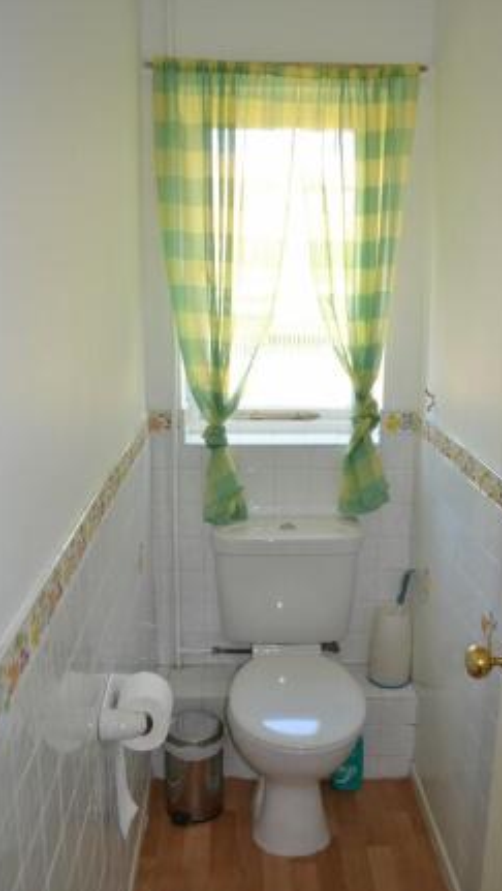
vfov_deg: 56.6
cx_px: 253
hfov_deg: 33.8
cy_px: 448
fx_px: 827
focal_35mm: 35
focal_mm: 22
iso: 400
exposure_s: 1/100
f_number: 4
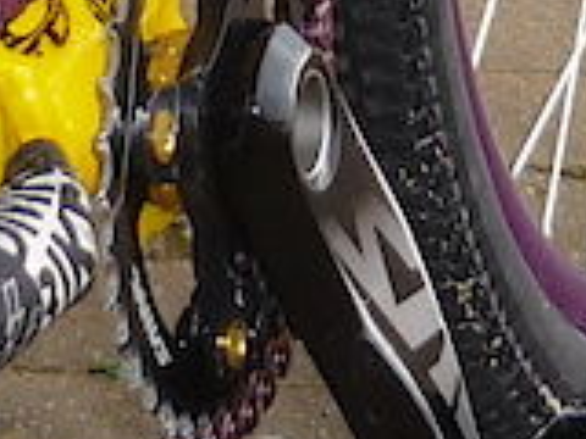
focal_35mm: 230
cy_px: -830
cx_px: 487
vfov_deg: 6.0
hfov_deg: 8.6
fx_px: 3894
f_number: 2.9
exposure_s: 1/100
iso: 100
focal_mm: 6
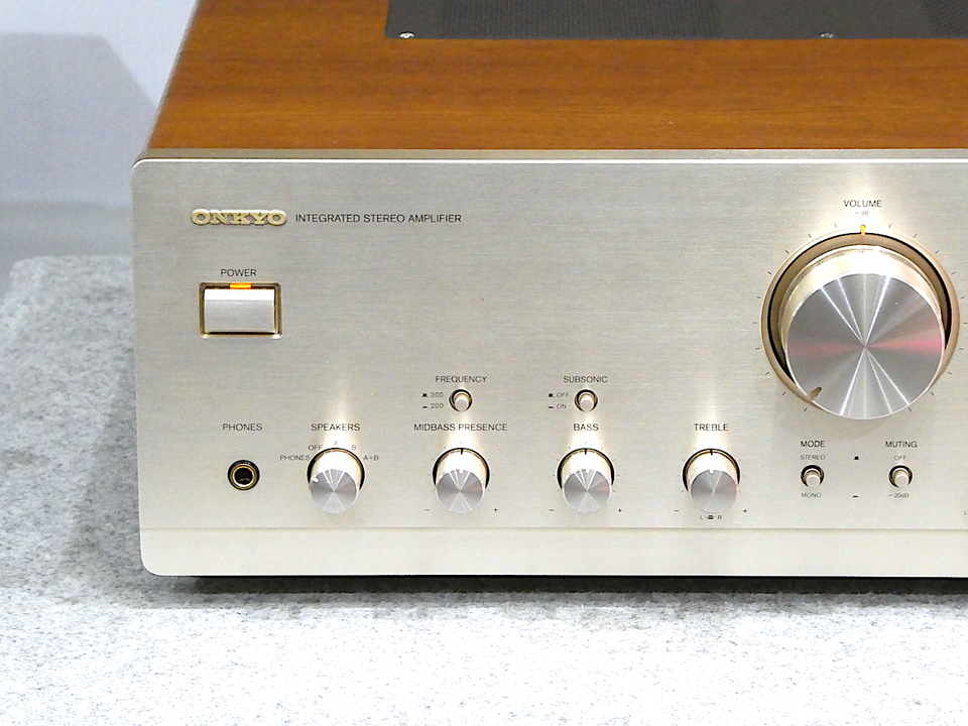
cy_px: 363
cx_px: 484
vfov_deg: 10.4
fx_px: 3999
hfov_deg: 13.8
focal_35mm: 143
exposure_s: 1/30
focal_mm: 25.6
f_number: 6.3
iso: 1600
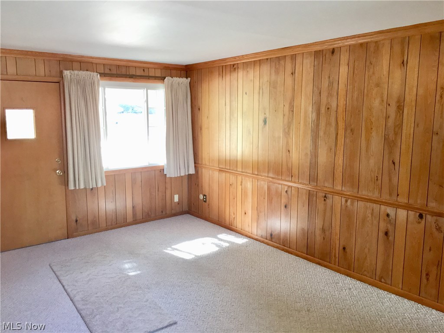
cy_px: 166
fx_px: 372
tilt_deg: -7.5
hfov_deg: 61.7
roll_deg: +0.0
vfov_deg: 48.2
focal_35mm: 29
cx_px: 222
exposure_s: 1/30
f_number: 2.2
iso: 160
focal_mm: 4.15
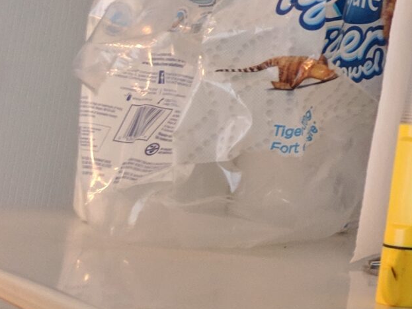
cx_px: 791
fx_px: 1321
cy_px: -214
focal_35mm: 111
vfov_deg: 12.4
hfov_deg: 14.9
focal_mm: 4.44
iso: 256
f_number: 1.8
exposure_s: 1/120
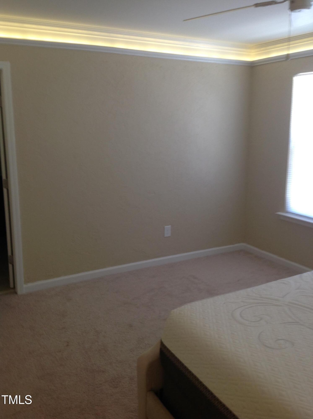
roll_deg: -0.1
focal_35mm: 35
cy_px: 210
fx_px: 423
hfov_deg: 40.6
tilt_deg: -10.5
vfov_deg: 52.7
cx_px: 156
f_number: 2.4
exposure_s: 1/15
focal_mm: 4.28
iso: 64
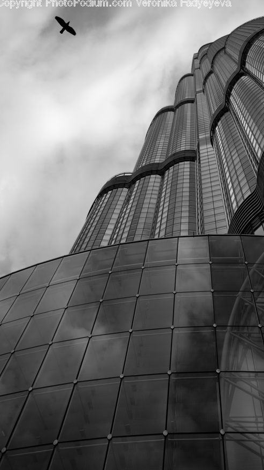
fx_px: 547
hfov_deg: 27.1
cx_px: 156
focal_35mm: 44
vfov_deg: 46.4
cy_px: 231
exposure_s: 1/1250
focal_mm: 27
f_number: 2.8
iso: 200
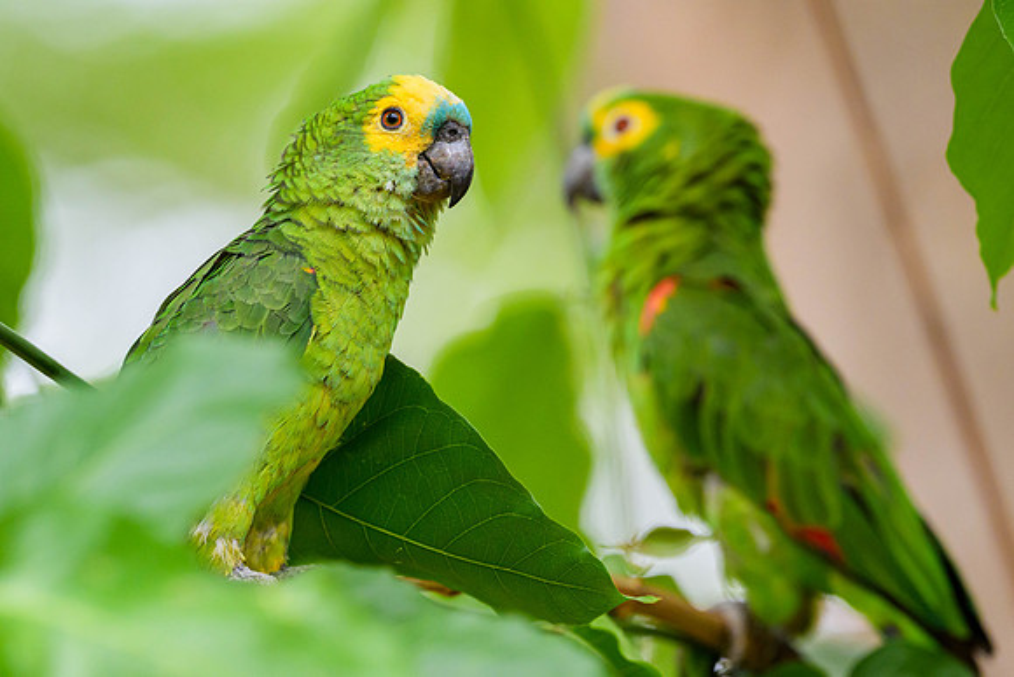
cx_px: 501
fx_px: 16313
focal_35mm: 579
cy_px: 251
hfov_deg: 3.6
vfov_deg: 2.4
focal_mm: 400
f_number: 4.5
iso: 1600
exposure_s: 1/3200
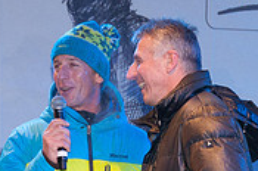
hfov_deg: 5.9
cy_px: 232
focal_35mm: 348
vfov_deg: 3.9
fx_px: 2489
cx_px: 159
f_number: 5
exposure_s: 1/60
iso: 1000
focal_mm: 70
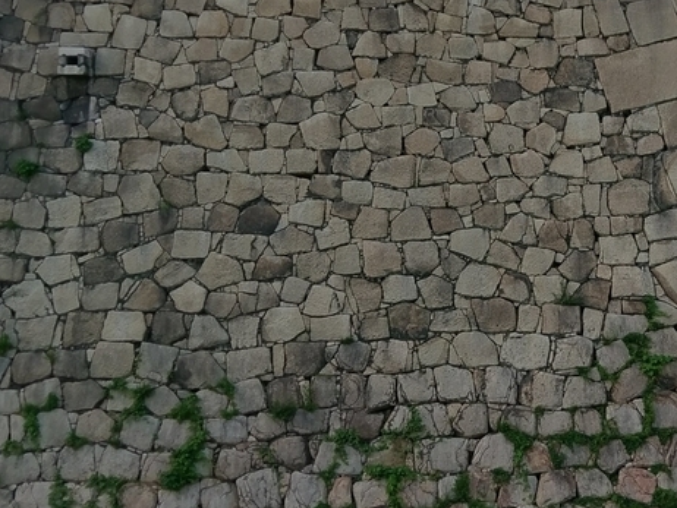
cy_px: 217
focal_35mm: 45
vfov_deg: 32.2
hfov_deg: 40.1
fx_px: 881
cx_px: 554
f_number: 1.8
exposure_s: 1/780
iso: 100
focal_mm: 4.58
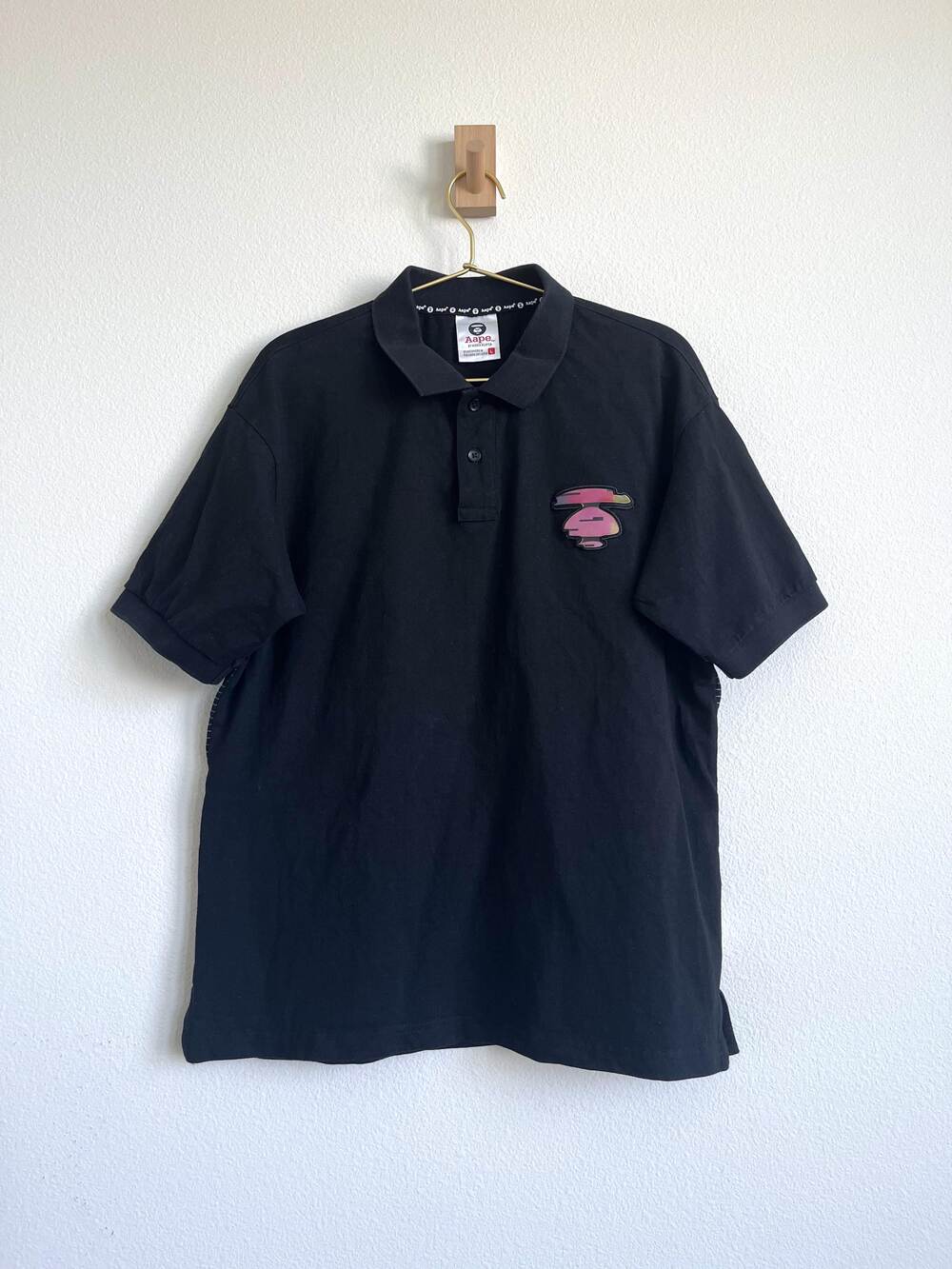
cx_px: 476
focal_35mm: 26
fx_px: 953
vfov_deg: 67.3
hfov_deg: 53.1
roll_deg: -0.1
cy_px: 634
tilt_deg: +4.2
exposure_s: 1/121
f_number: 1.6
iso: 100
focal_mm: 5.1
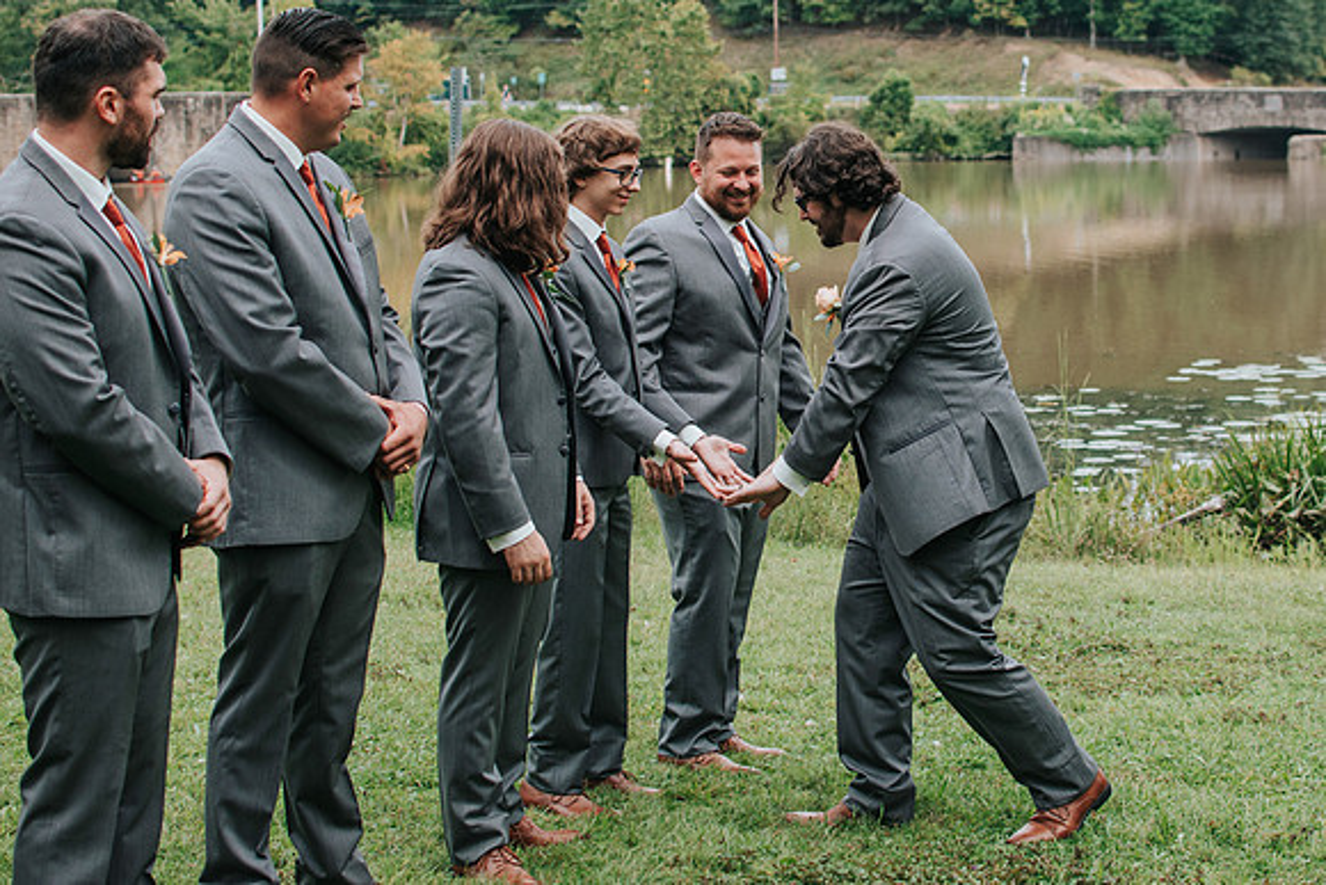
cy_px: 300
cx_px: 876
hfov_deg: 28.9
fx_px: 2555
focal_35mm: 69
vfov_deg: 19.6
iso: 200
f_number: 3.2
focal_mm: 35
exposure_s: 1/1600
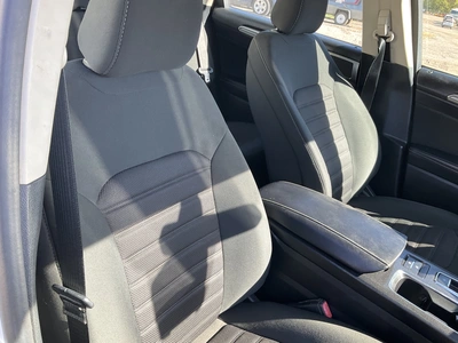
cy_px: 172
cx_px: 229
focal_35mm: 29
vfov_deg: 48.2
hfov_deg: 61.7
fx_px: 384
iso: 32
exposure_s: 1/122
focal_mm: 3
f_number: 1.8
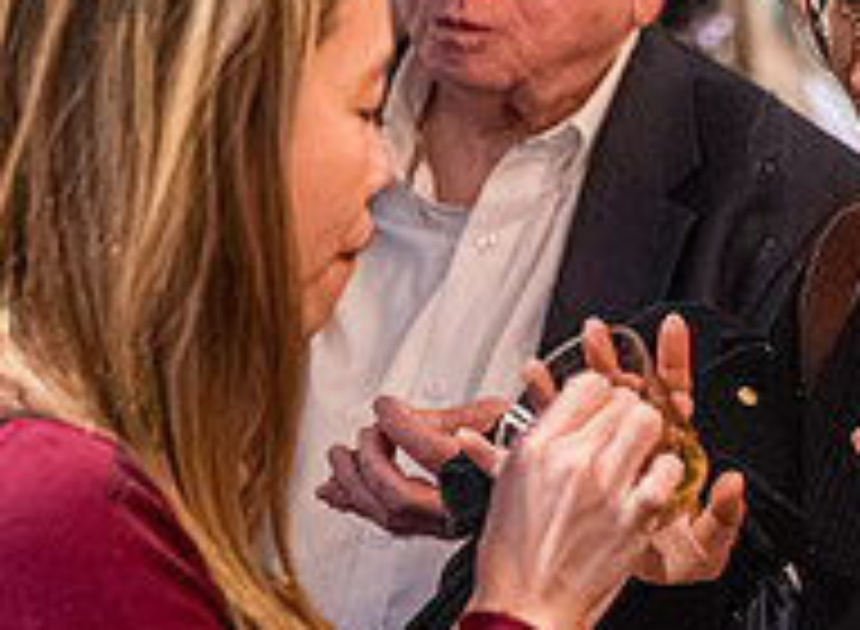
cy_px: 123
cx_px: 973
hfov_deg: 7.0
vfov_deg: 5.2
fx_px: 6974
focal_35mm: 283
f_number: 3.2
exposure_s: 1/200
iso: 10000
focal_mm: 83
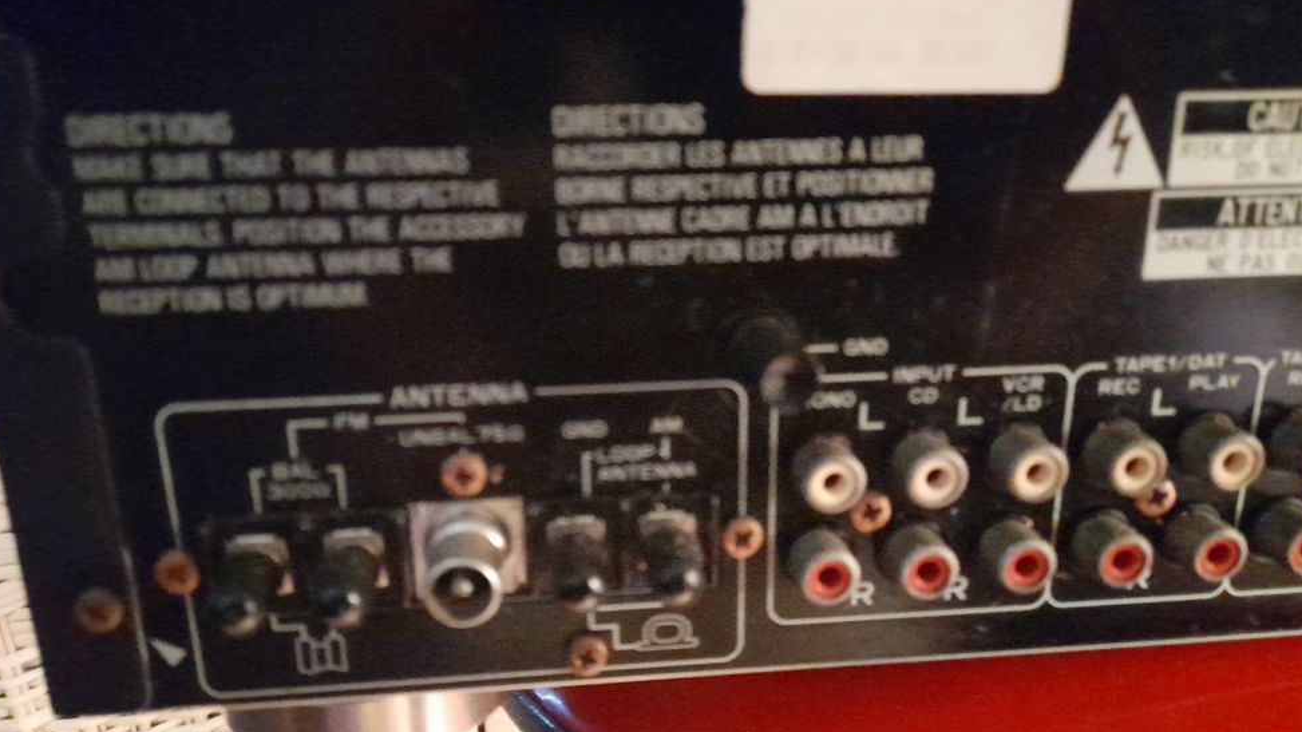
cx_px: 656
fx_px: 967
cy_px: 403
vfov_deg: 41.4
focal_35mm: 28
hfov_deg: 67.9
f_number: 2
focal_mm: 4.6
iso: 2000
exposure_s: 1/10
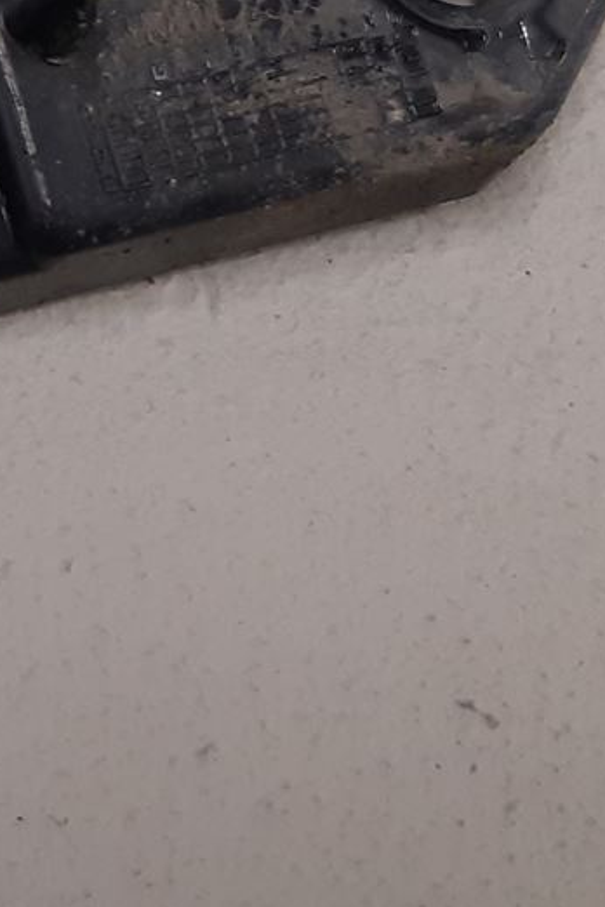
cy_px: -142
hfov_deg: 12.2
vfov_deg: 18.4
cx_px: -360
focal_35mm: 106
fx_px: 2672
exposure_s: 1/50
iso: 100
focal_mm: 3.93
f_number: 1.7
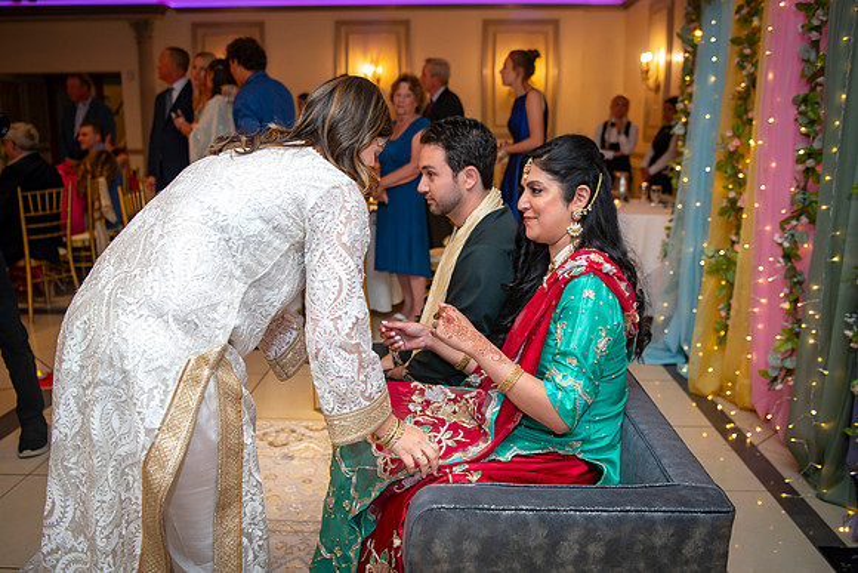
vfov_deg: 40.1
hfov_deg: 57.4
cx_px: 429
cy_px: 281
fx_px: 784
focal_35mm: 33
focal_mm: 30
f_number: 2.8
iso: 800
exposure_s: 1/160
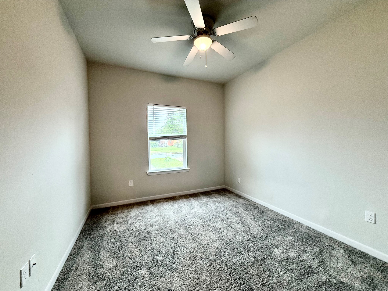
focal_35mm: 14
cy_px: 146
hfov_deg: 102.1
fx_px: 157
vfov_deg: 85.7
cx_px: 194
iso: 250
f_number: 2.2
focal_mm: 2.22
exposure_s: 1/120
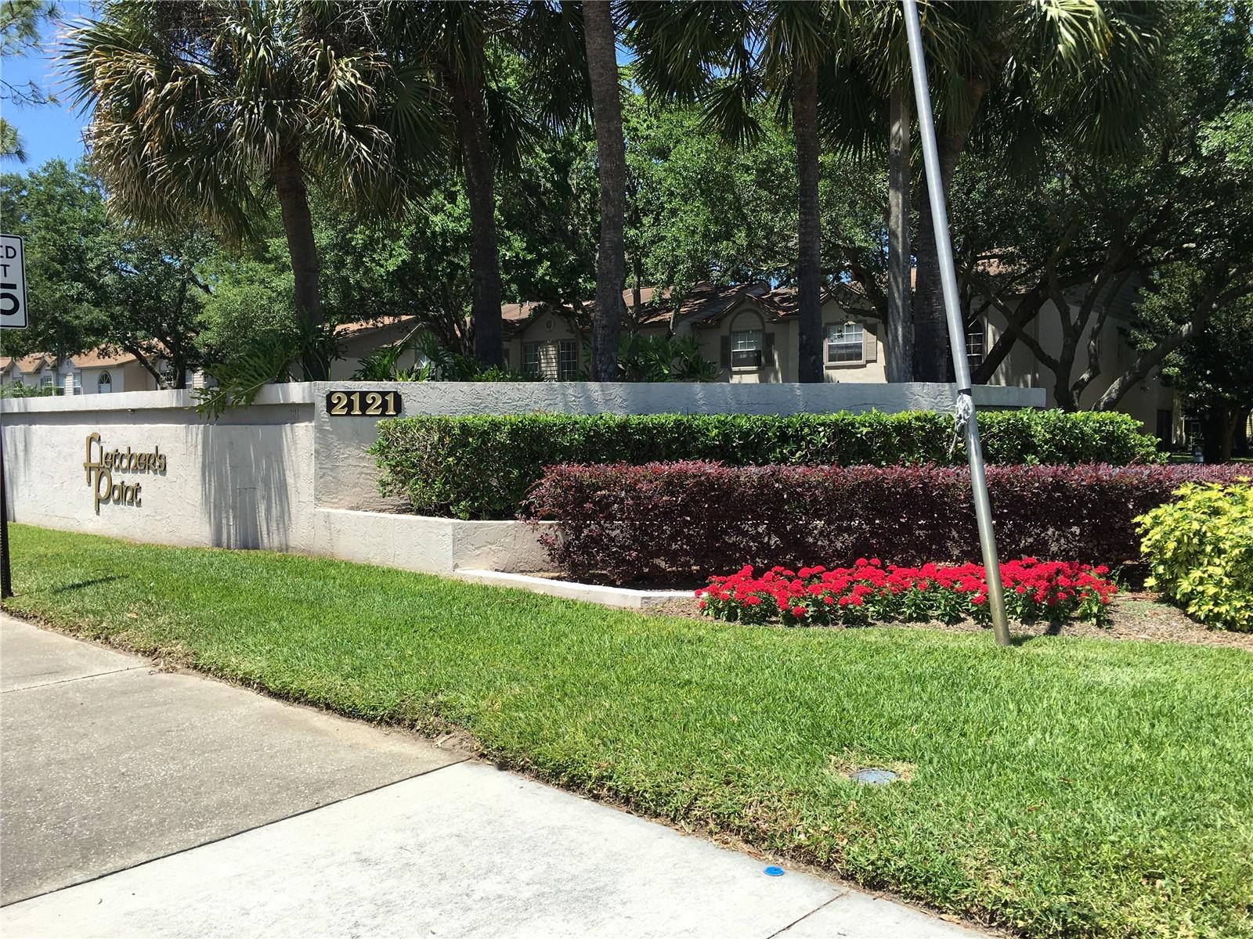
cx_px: 626
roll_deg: +0.0
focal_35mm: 29
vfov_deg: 48.2
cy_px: 470
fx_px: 1050
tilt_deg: +0.2
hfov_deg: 61.7
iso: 25
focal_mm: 4.15
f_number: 2.2
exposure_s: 1/1040
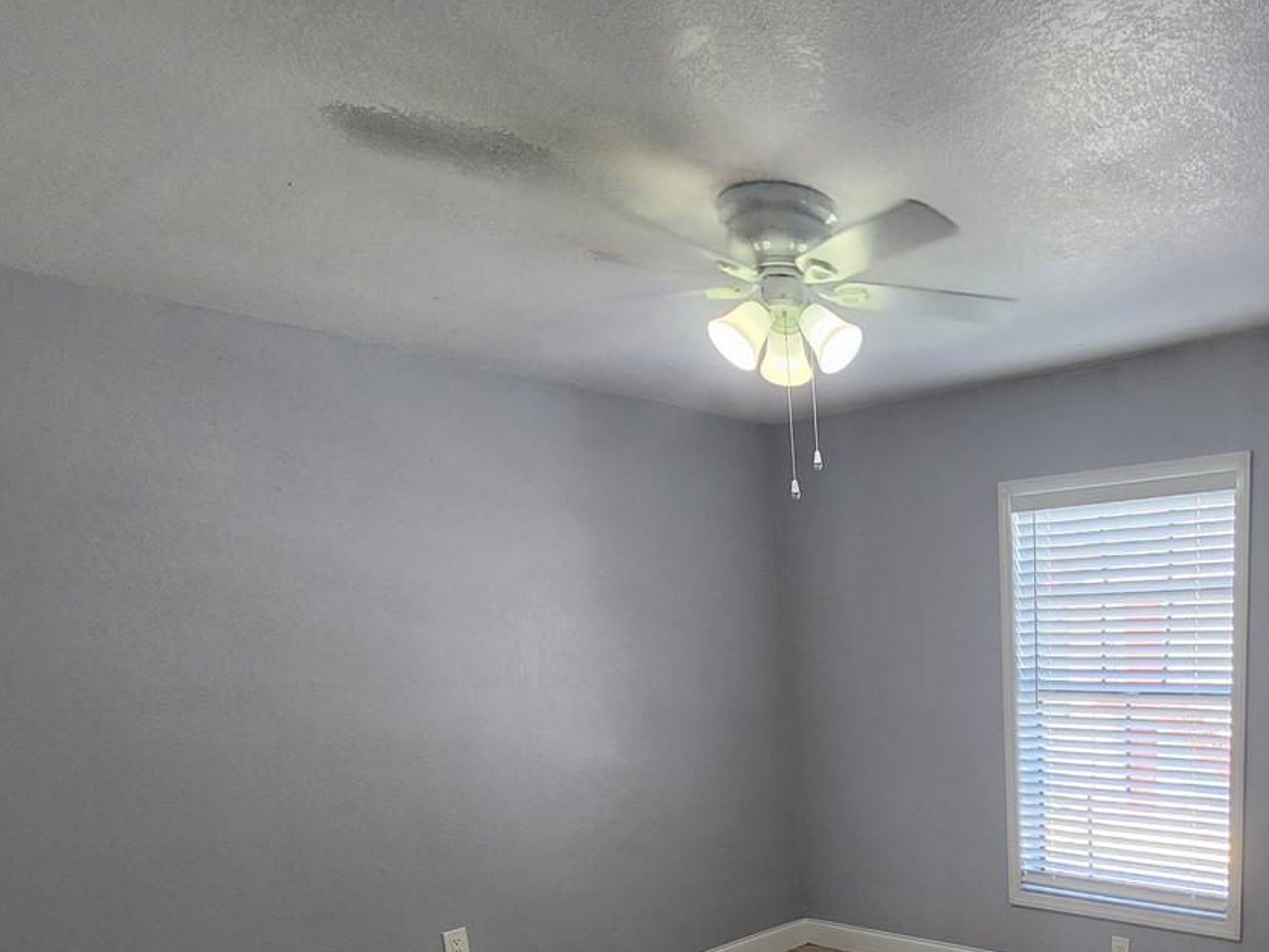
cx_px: 1039
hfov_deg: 62.7
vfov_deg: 49.9
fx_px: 916
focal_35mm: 25
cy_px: 824
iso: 64
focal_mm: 1.74
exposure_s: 1/60
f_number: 2.2
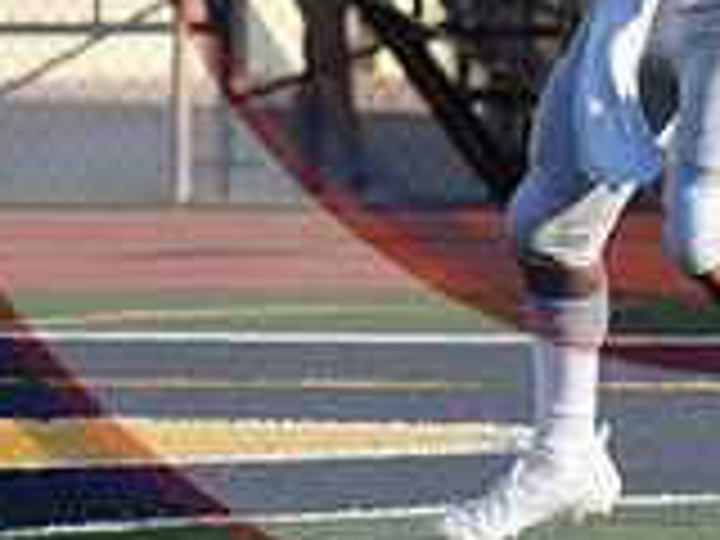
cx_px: 742
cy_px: -115
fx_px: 28267
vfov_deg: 1.1
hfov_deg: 1.5
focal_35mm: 1359
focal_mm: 260
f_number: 6
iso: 400
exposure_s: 1/1600
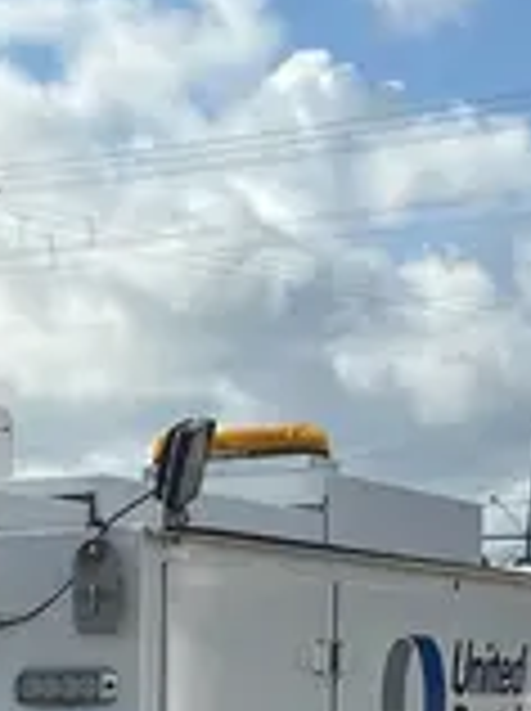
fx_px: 2482
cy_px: 1082
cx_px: -104
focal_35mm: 121
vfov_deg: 15.1
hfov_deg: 12.0
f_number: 1.6
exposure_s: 1/3448
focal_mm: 5.96
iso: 50
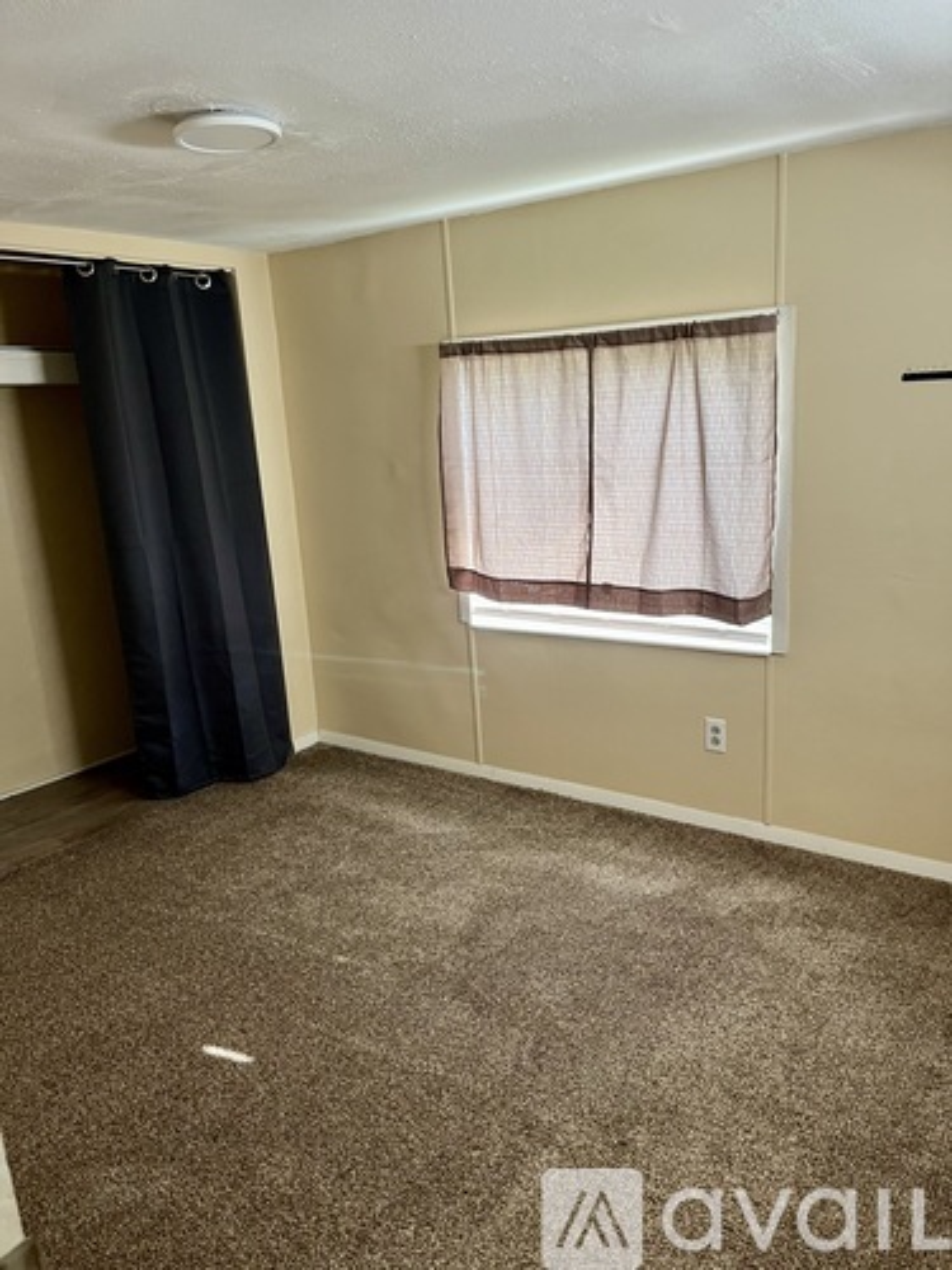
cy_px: 635
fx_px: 953
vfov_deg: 67.3
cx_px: 476
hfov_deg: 53.1
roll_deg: +2.6
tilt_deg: -14.5
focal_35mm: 26
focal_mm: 5.1
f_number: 1.6
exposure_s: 1/60
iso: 125
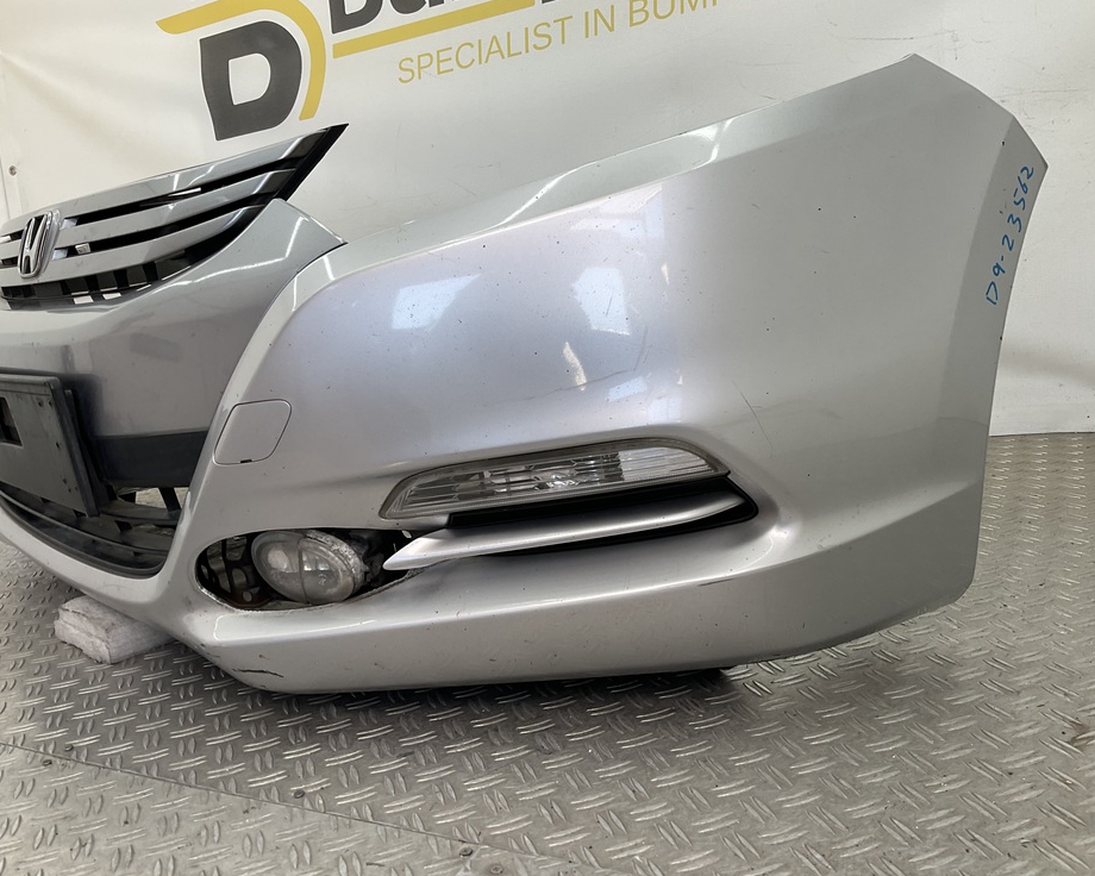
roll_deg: +6.7
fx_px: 1005
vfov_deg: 47.1
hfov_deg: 57.1
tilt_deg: -12.4
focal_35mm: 31
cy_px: 444
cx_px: 508
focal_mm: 3
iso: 16
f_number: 1.8
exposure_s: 1/118
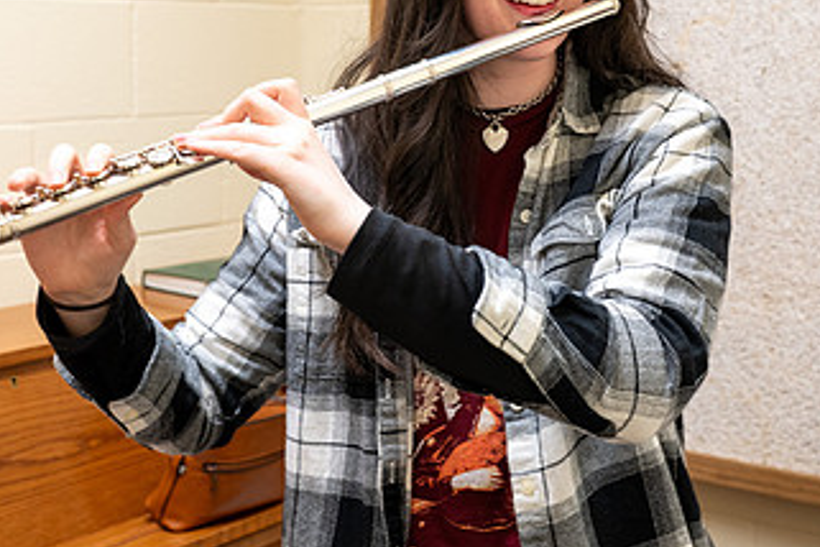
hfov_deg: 35.1
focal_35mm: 57
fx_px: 1298
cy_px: 106
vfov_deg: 23.4
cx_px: 409
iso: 1000
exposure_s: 1/100
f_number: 4
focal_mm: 31.5
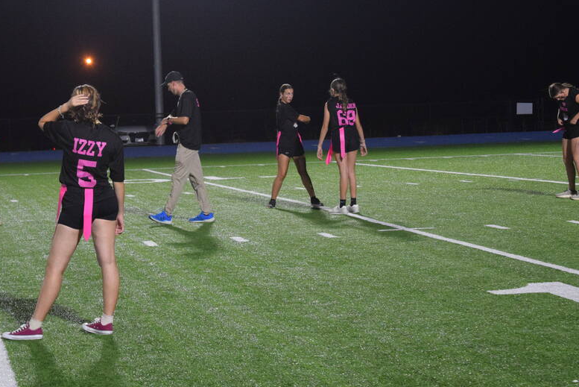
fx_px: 1748
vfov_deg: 12.6
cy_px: 170
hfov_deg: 18.8
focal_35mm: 109
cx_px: 234
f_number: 5.6
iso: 3200
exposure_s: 1/125
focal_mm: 55
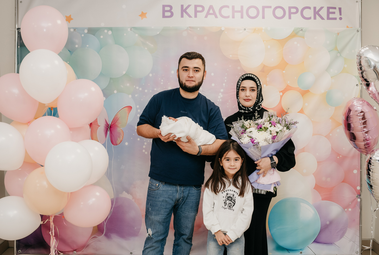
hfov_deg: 52.2
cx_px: 183
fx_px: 387
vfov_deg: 36.5
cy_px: 130
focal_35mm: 37
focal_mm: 35
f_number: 4
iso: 500
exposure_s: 1/160
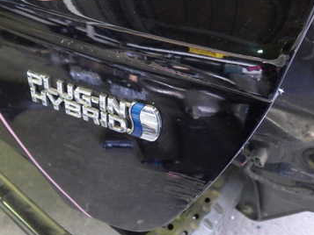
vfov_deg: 34.1
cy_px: 79
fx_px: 381
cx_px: 137
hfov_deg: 44.7
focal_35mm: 42
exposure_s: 1/45
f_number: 2
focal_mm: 4.5
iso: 800
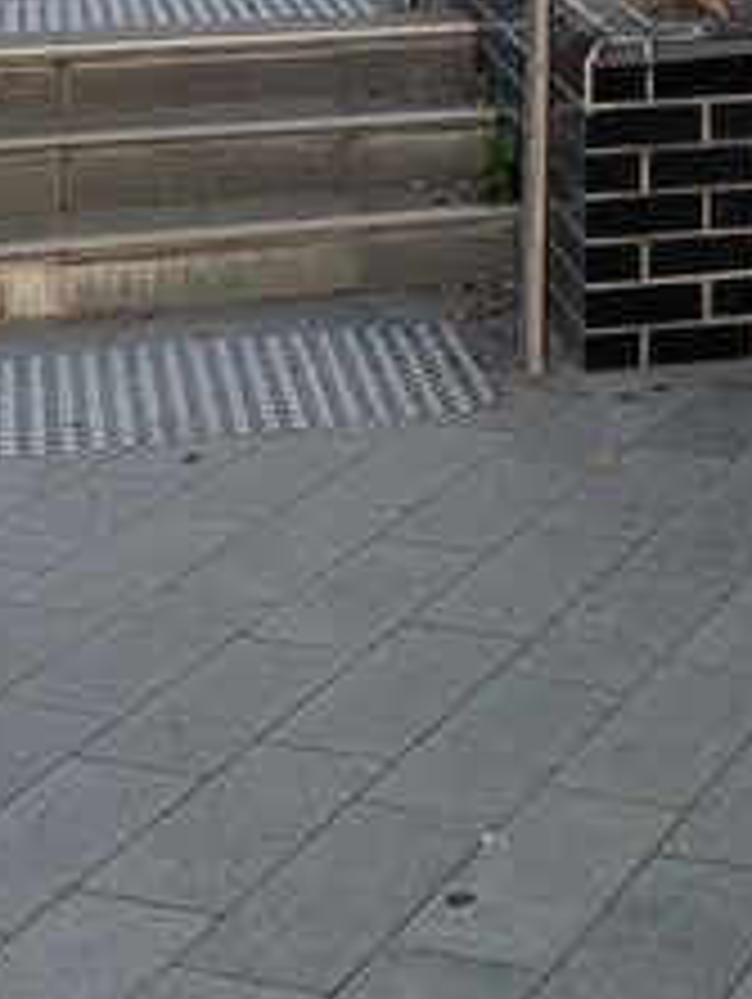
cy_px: -292
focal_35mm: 90
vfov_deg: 20.0
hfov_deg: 15.8
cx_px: 894
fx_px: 2602
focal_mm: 5.43
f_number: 1.89
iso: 50
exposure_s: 1/477
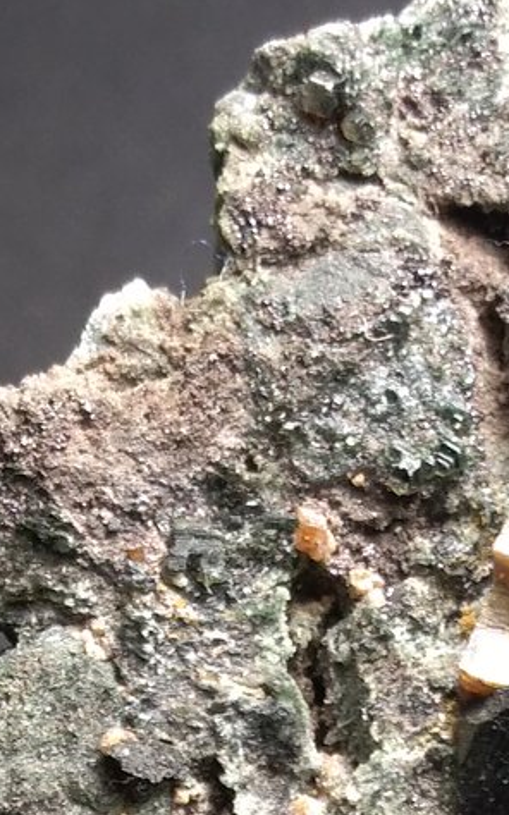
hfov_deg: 14.0
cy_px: 1176
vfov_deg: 19.7
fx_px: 2065
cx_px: 371
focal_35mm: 93
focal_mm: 3.54
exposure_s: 1/60
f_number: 2
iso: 118
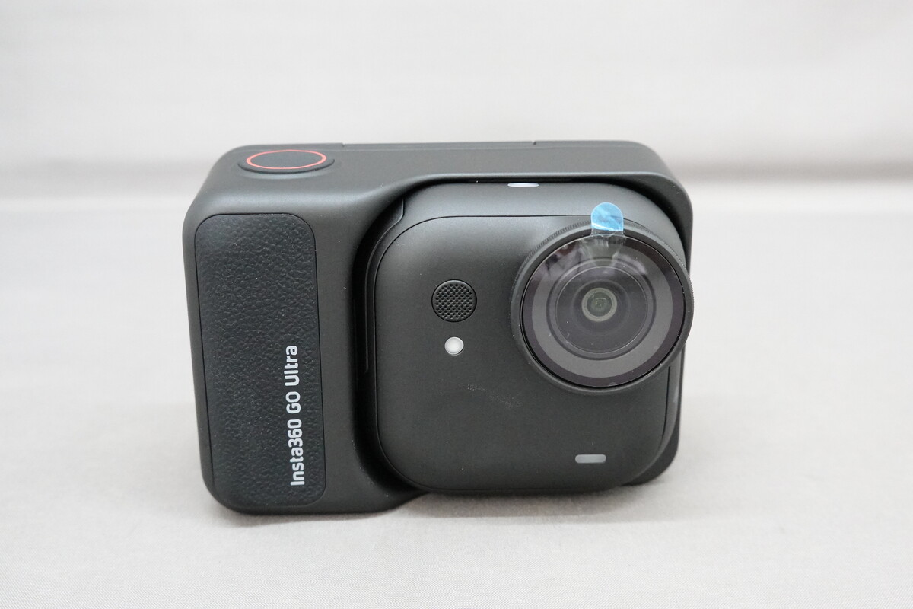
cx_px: 456
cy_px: 304
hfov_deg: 40.3
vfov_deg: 27.5
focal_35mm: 49
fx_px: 1243
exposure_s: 1/50
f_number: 5.6
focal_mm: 18.63
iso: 3200
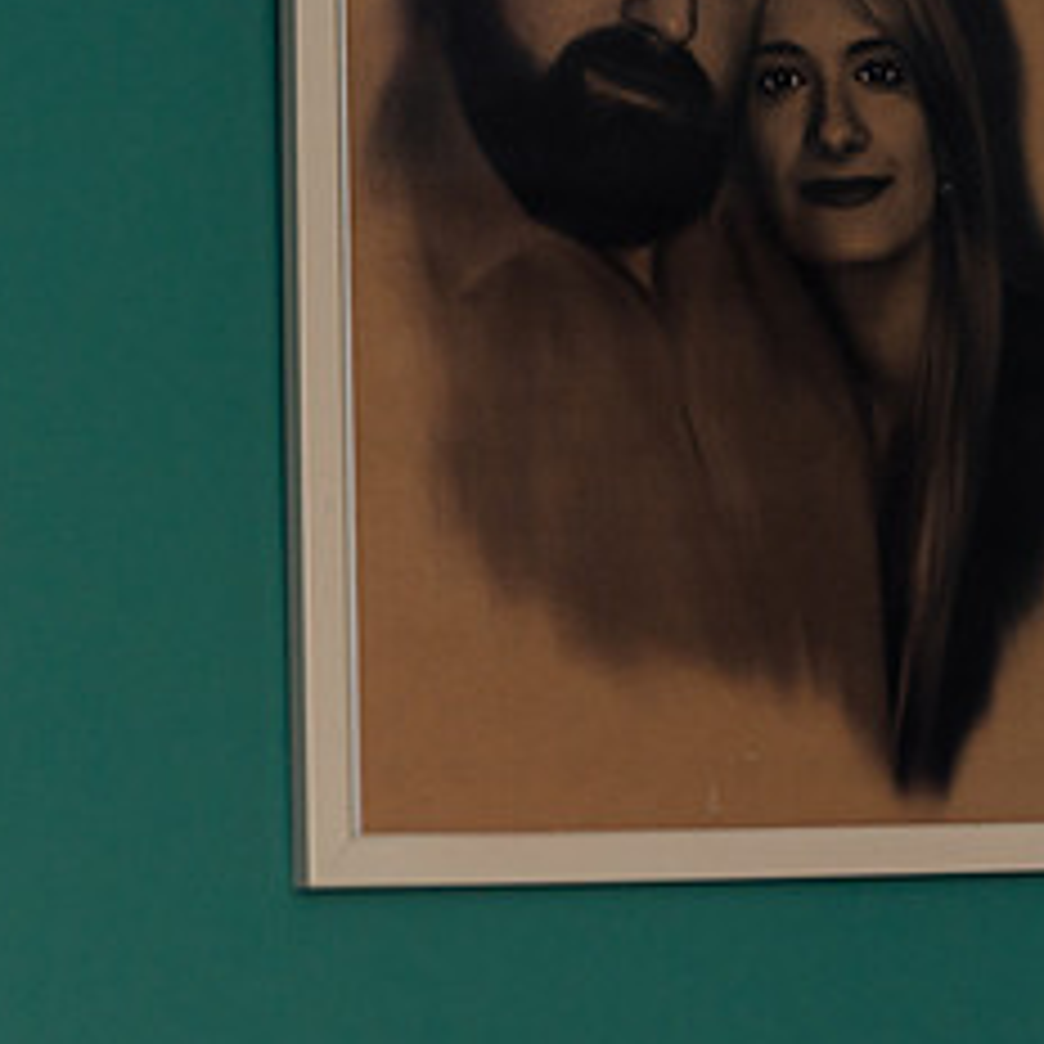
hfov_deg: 10.6
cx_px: 848
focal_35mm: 165
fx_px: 5630
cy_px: 106
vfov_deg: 10.5
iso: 640
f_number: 3.2
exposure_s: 1/125
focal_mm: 70
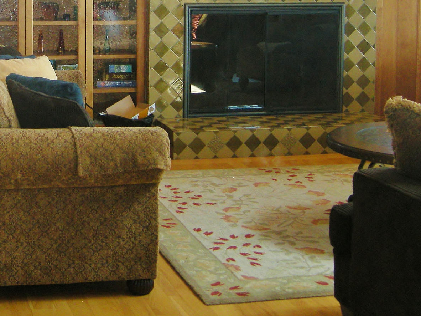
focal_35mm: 79
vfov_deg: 18.1
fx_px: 961
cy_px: -18
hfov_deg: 24.3
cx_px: 81
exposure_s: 1/57.5
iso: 142
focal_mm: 7.5
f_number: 2.7
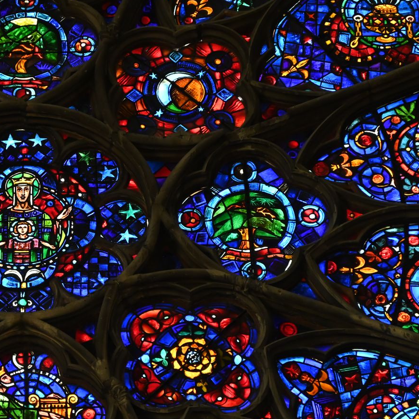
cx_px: 18
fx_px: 2643
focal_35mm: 193
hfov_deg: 9.0
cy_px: 261
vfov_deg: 9.1
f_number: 6.3
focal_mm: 104
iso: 4500
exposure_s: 1/125
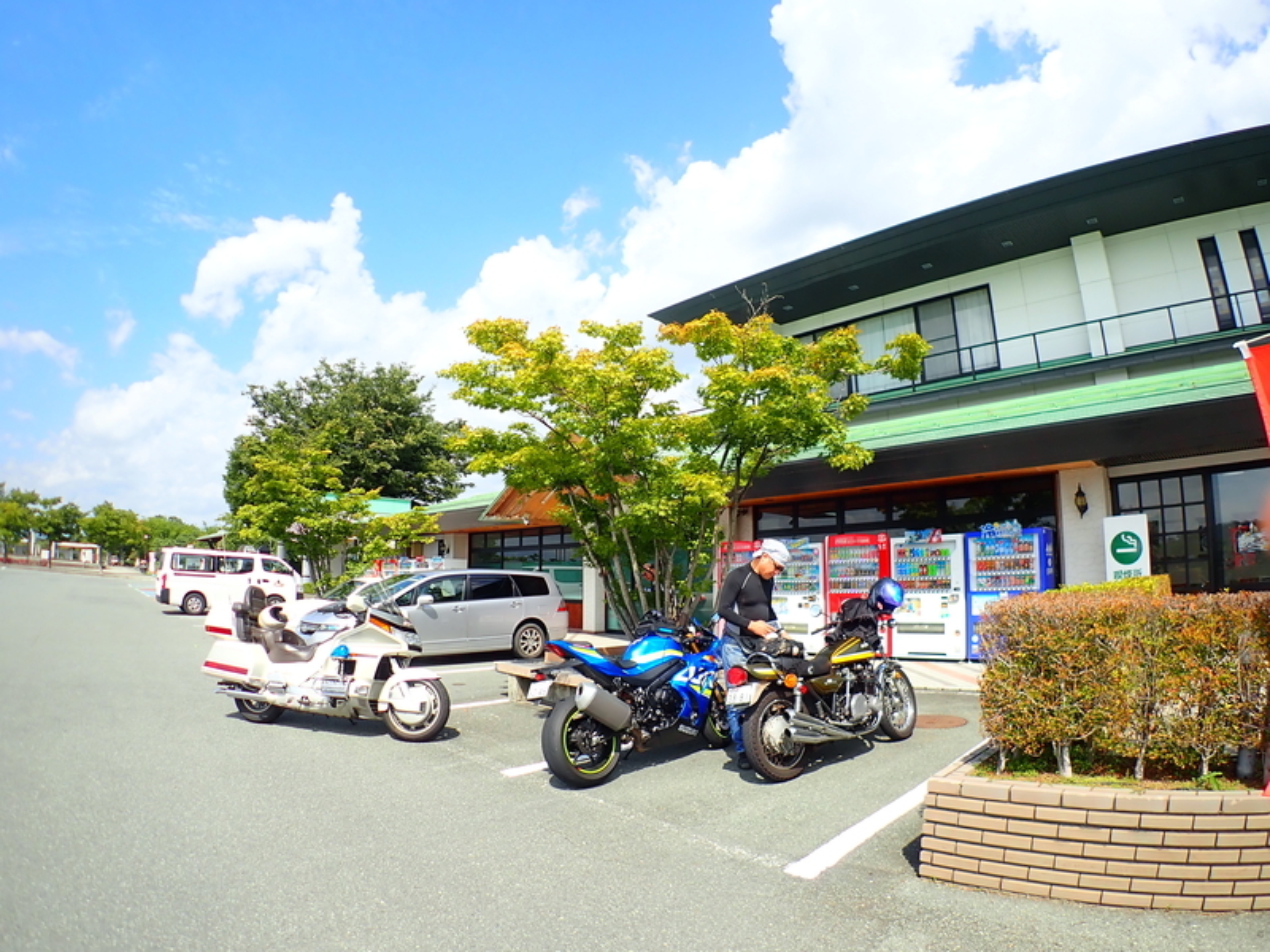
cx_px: 635
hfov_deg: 69.4
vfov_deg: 54.9
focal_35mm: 25
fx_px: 917
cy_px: 476
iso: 100
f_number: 2
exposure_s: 1/1600
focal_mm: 4.5
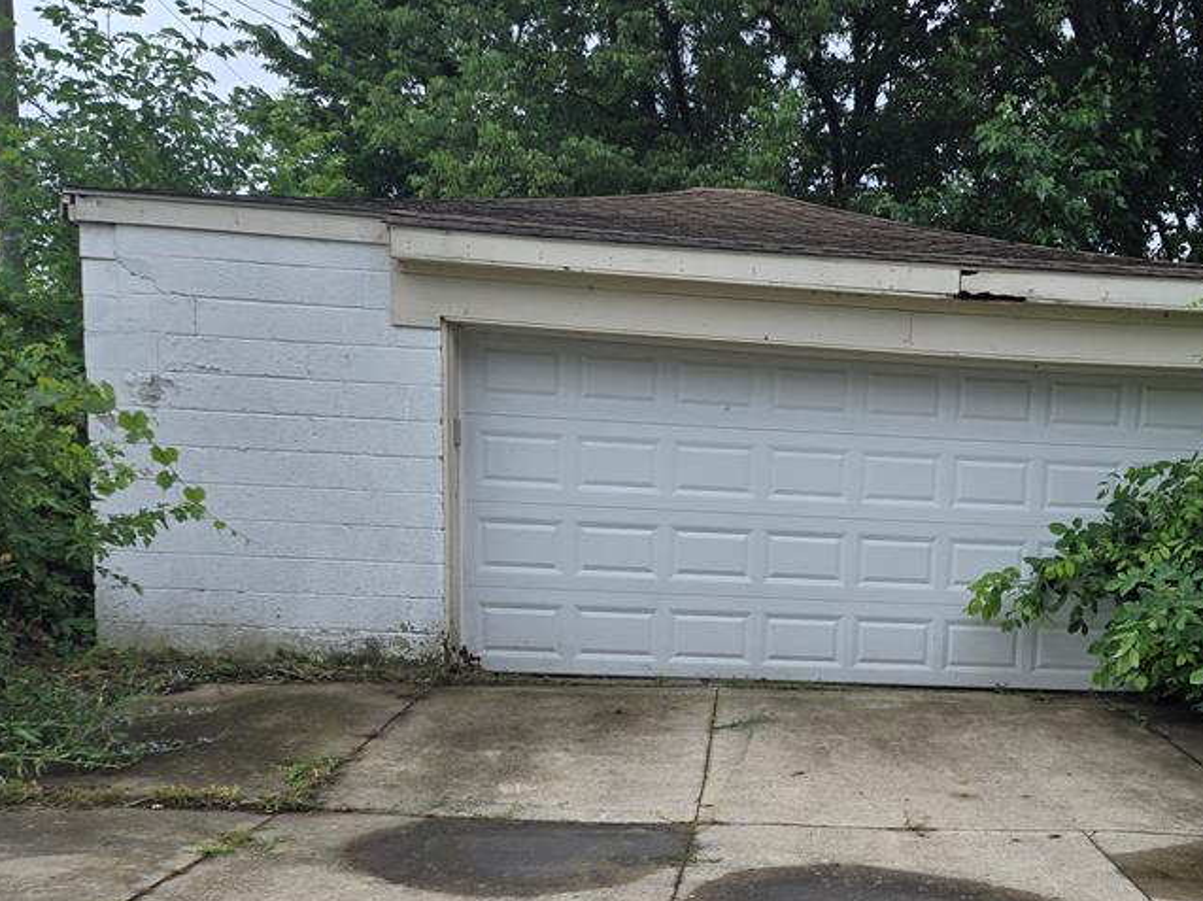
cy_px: 680
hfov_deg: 48.6
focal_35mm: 37
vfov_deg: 37.6
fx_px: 1285
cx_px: 869
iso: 25
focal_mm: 5.4
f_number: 1.8
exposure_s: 1/942
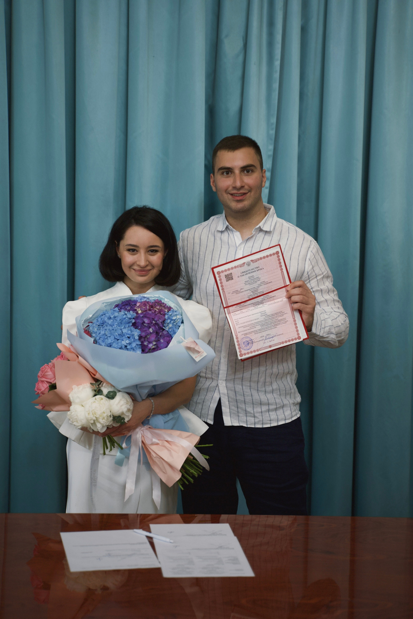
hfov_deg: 21.2
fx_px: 1101
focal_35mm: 64
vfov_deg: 31.4
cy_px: 310
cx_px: 206
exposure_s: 1/125
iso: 1600
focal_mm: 64
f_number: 2.8
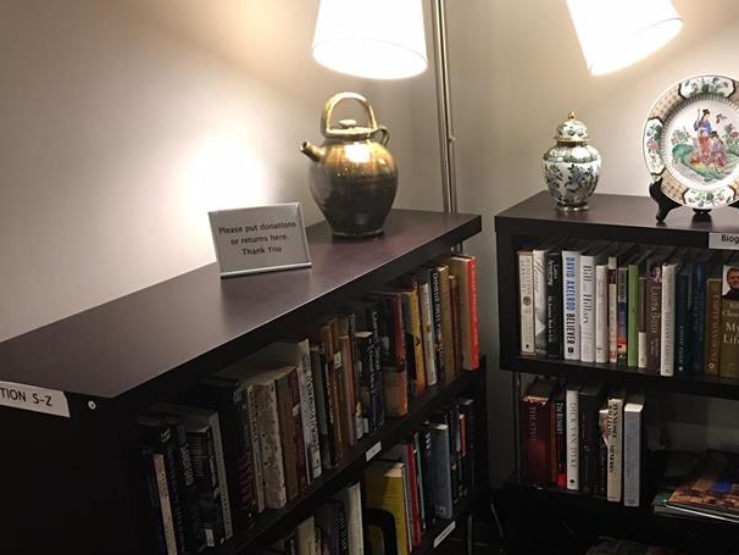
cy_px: 392
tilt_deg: -20.1
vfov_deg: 29.4
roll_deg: +1.6
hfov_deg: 38.0
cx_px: 549
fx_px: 1046
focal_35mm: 49
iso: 80
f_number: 2.2
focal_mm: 4.15
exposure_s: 1/15
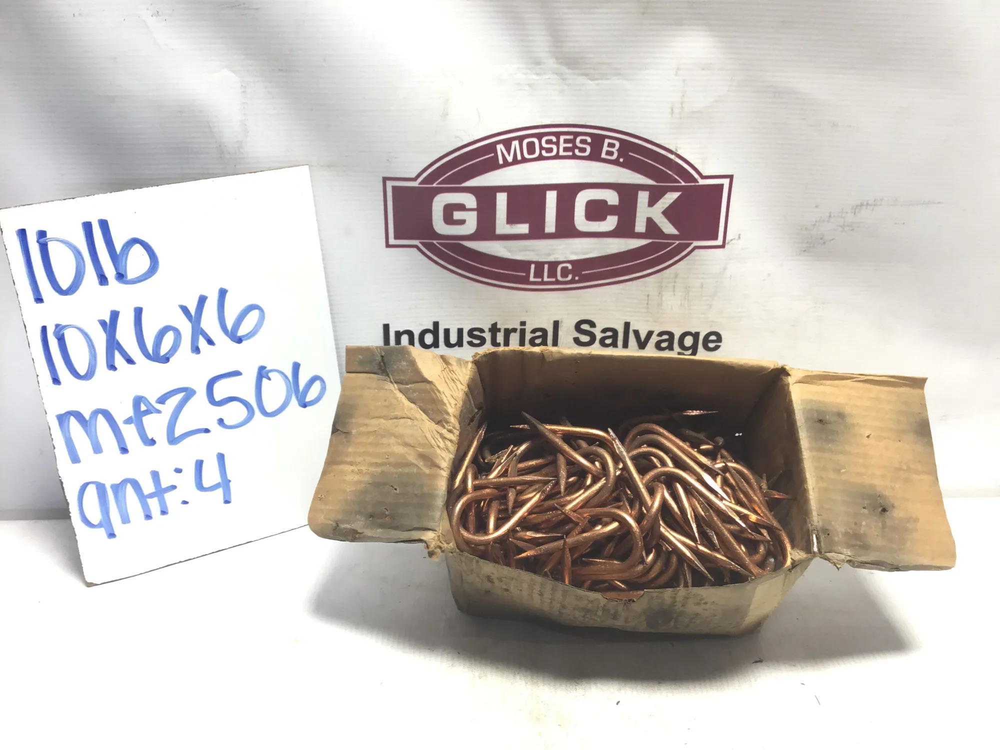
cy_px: 375
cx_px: 500
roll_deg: -1.8
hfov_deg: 58.4
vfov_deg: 45.4
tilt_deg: -25.6
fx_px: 896
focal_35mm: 31
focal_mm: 3.3
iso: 32
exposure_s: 1/60
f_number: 2.4
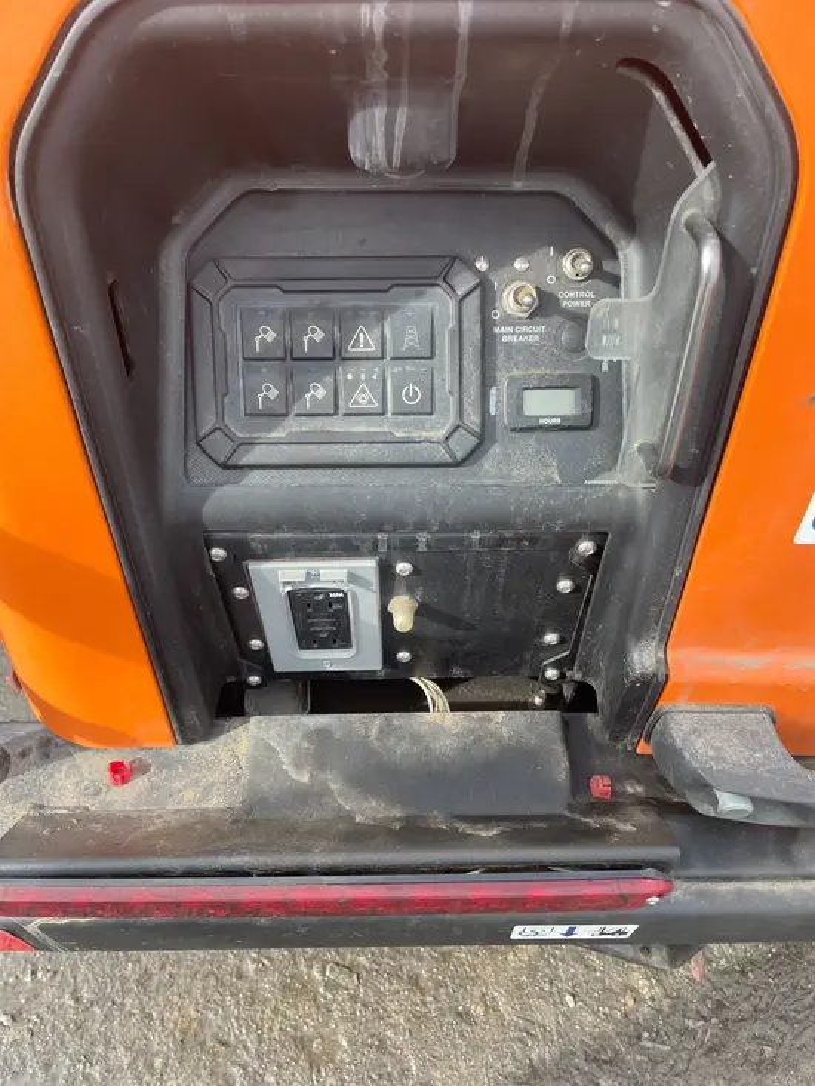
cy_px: 543
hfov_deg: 53.1
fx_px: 816
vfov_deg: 67.3
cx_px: 408
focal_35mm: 26
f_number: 1.6
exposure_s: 1/530
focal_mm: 4.2
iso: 32
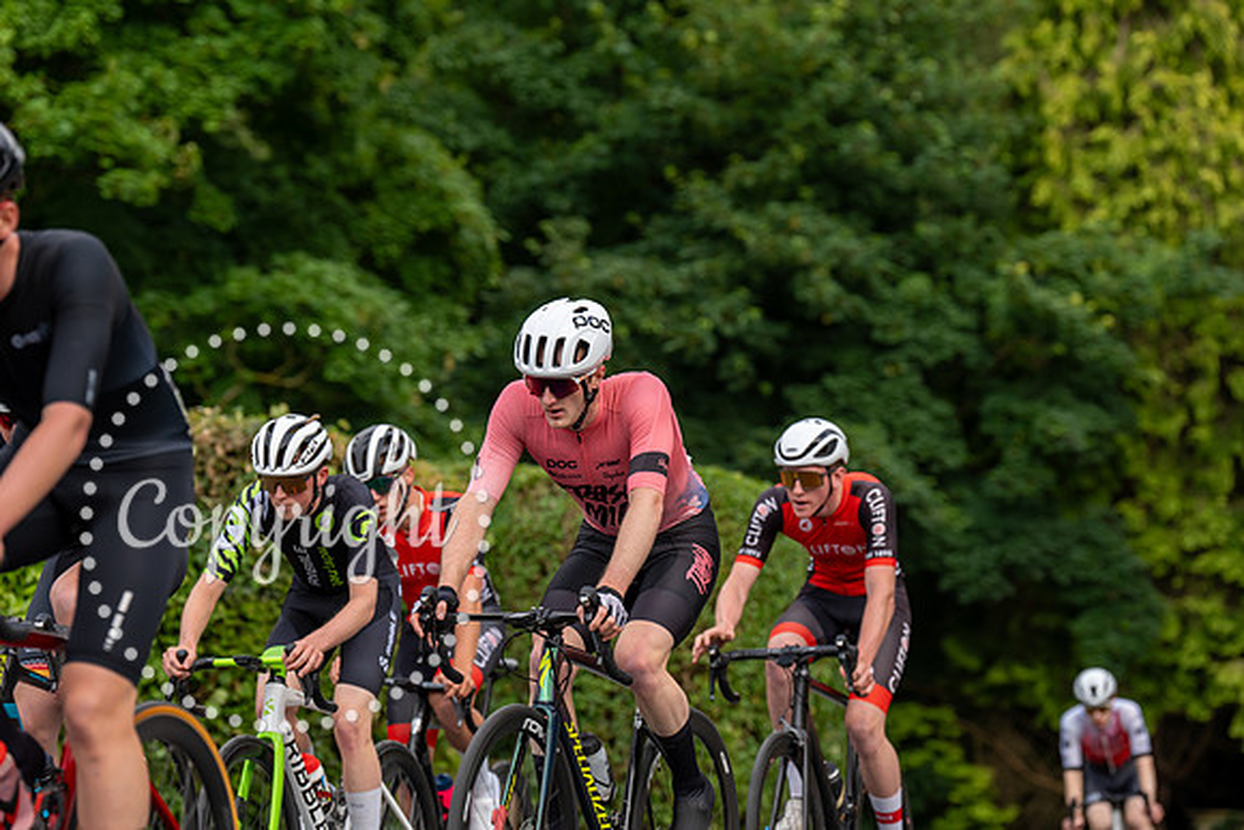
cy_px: 415
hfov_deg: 15.4
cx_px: 622
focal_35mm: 133
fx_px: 4597
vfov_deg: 10.3
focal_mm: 133
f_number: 4
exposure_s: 1/800
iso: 400
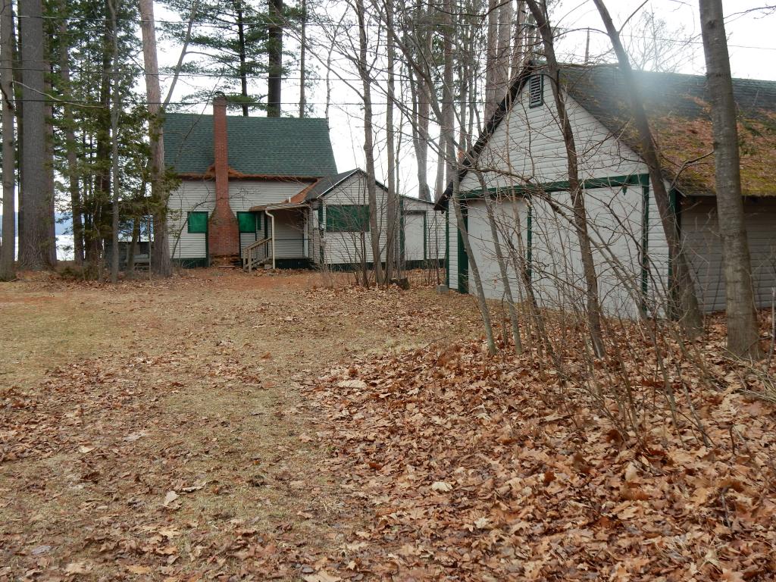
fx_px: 807
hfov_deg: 51.4
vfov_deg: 39.7
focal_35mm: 36
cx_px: 388
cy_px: 291
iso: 125
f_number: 4
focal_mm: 6.4
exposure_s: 1/125
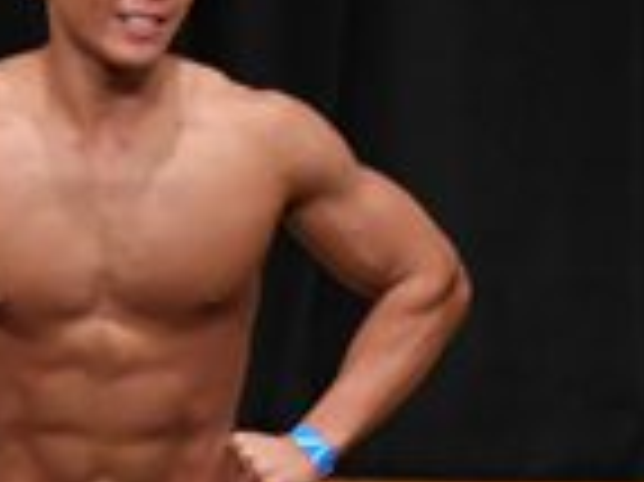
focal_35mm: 976
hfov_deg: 2.0
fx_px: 18142
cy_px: 599
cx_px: 65
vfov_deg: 1.5
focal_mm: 125
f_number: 5.6
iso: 4000
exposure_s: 1/400
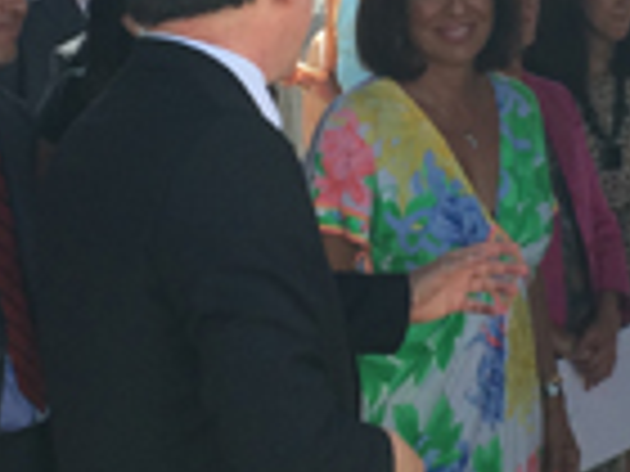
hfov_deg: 15.3
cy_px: 108
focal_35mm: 129
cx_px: 418
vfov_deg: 11.5
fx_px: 2348
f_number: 2.2
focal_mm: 4.12
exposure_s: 1/461
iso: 32
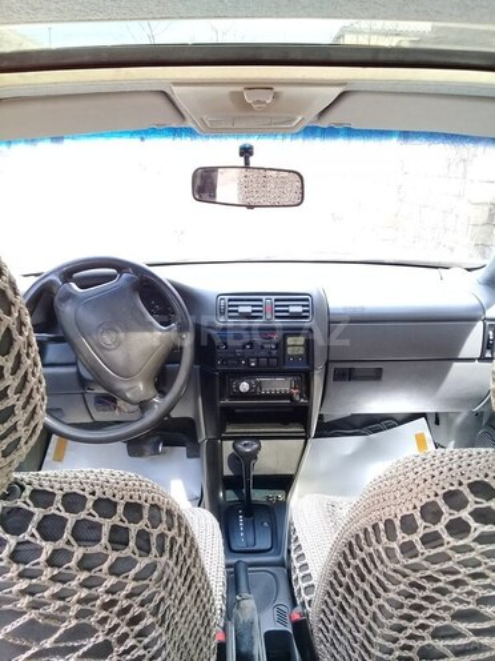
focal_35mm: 31
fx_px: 591
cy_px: 330
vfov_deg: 58.4
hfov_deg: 45.4
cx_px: 248
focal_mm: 3.3
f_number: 2.2
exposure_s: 1/50
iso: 64
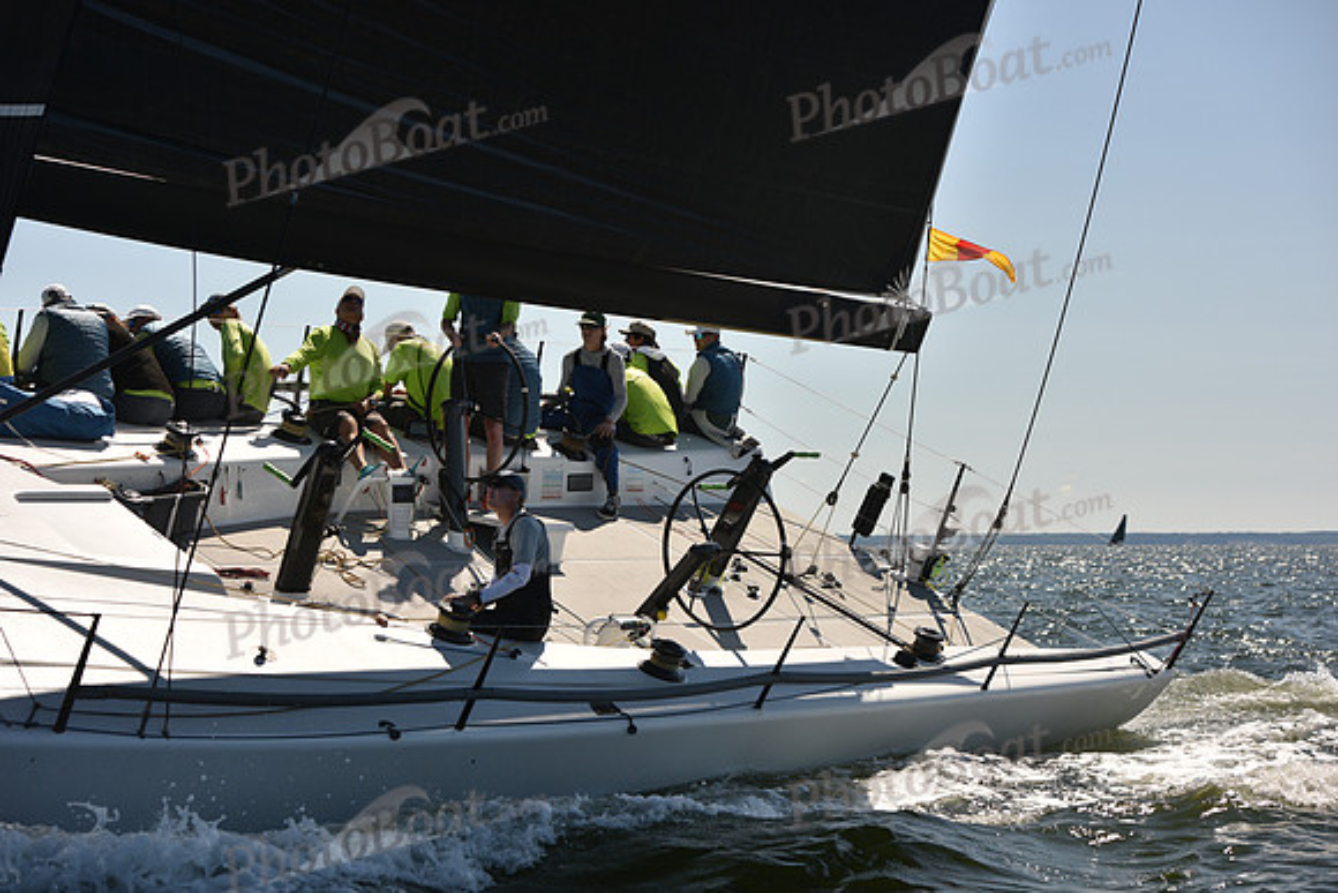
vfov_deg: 19.5
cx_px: 669
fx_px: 2602
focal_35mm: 70
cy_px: 446
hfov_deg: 28.8
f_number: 5.6
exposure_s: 1/800
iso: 250
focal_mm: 70
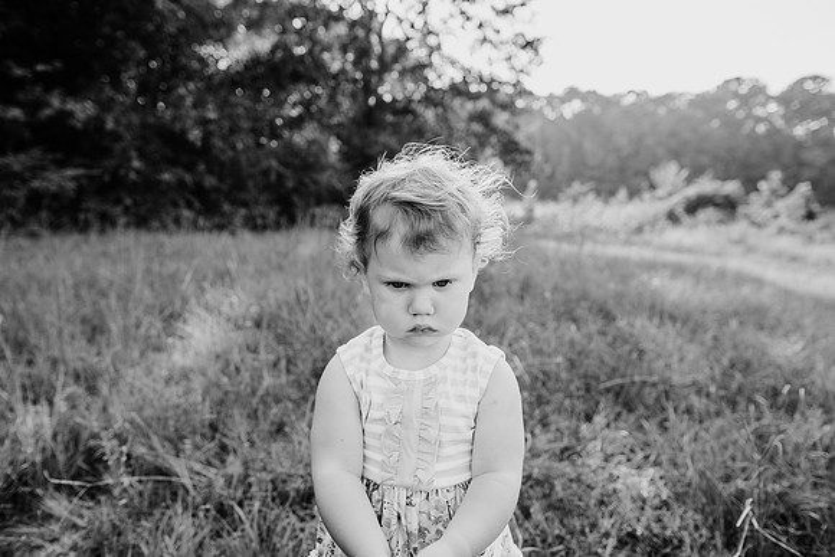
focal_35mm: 24
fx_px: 557
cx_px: 418
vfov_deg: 53.2
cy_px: 278
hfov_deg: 73.7
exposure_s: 1/640
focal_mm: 24
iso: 200
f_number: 3.5
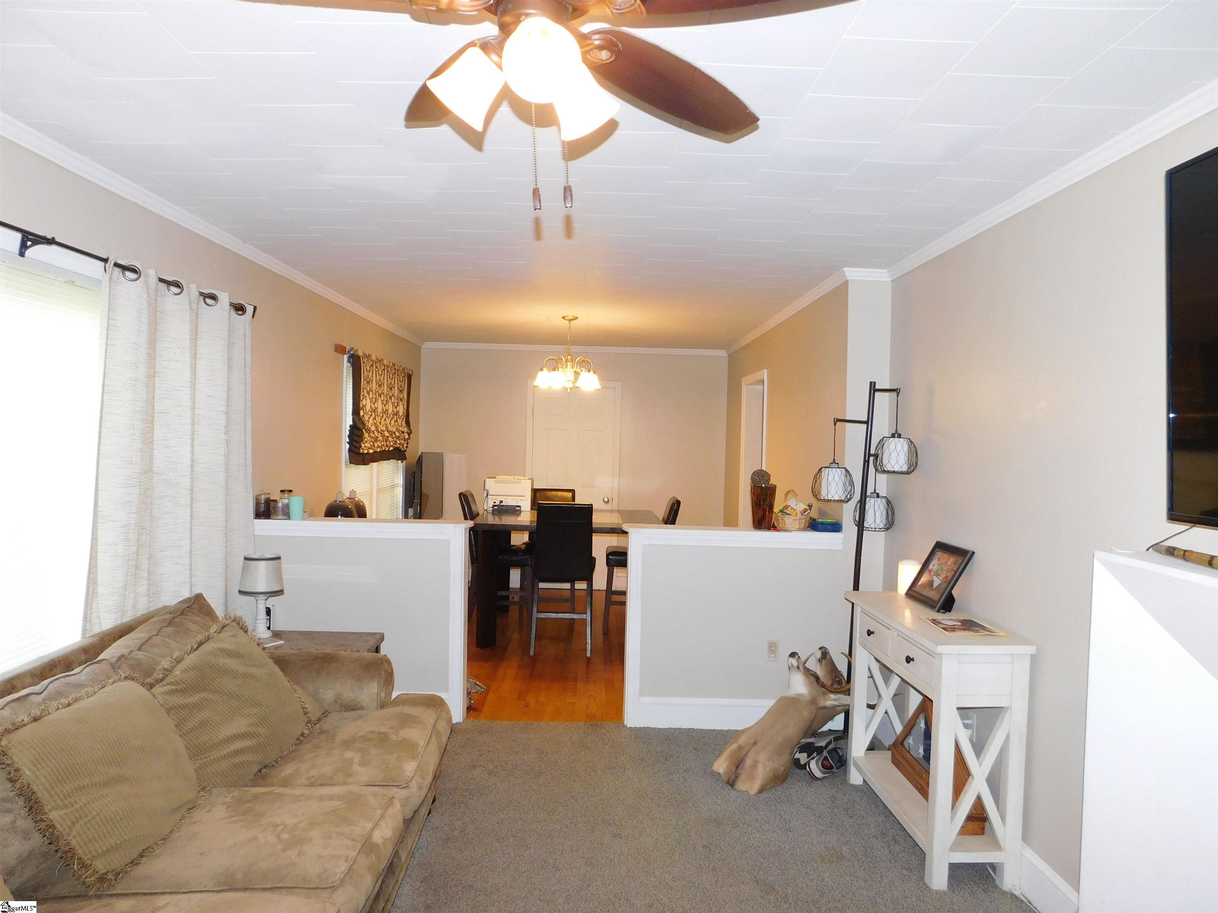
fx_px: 809
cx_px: 609
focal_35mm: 23
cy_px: 456
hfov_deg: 73.9
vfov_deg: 58.9
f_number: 3
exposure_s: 1/30
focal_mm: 4
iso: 200
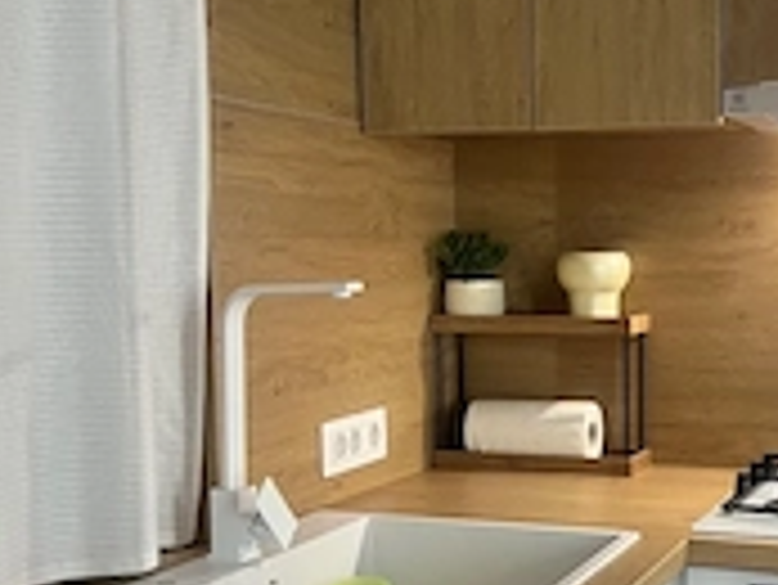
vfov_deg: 24.4
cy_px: 360
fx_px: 1349
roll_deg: +0.6
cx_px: 567
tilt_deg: -4.0
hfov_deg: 31.7
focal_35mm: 60
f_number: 1.5
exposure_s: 1/50
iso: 320
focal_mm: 5.7
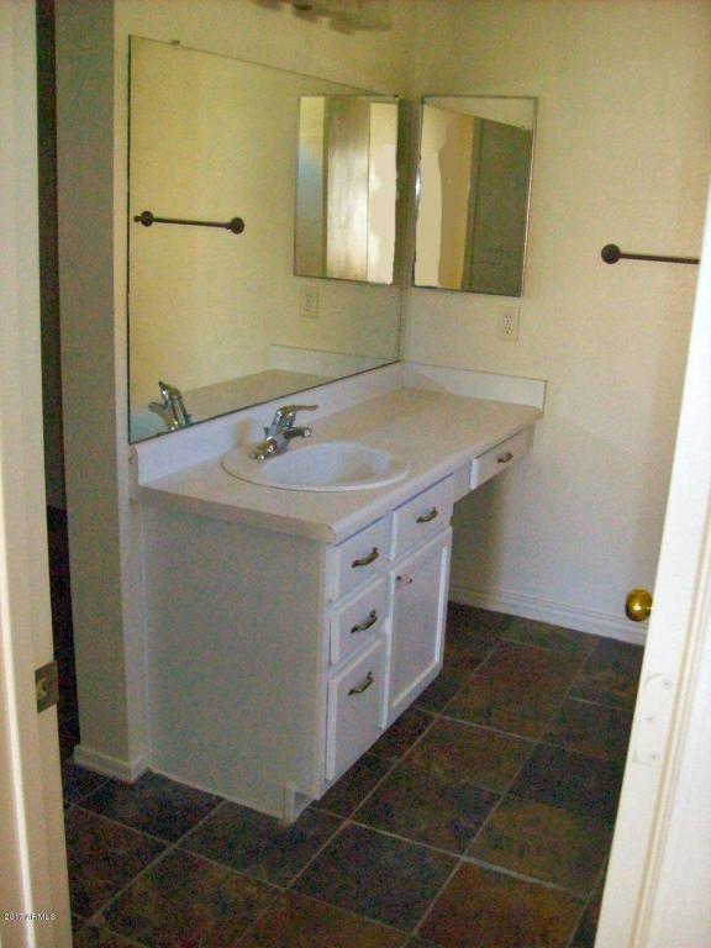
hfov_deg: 39.7
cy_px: 474
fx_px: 986
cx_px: 356
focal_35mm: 36
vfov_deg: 51.4
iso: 800
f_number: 2.7
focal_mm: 6
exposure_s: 1/128
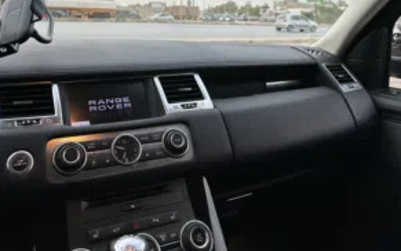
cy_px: -4
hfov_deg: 55.3
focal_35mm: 35
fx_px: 383
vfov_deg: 33.1
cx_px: 203
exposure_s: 1/302
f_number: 1.78
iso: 80
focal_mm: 6.86
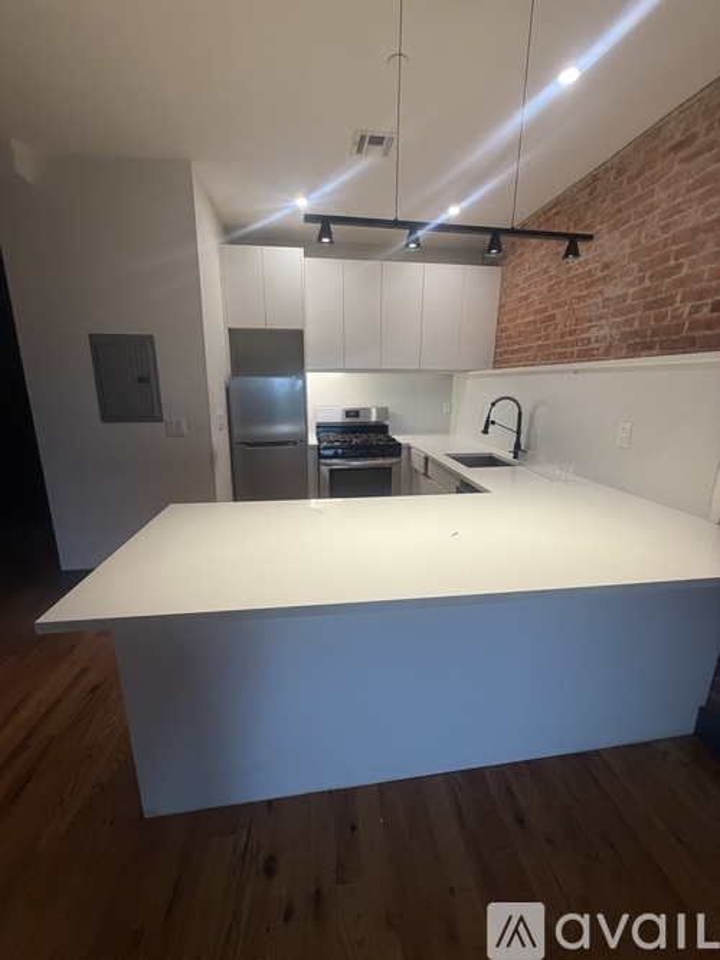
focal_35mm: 14
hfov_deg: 85.7
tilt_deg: -13.4
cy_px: 480
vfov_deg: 102.1
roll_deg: +0.4
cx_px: 360
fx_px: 388
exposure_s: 1/120
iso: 200
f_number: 2.2
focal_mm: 2.22
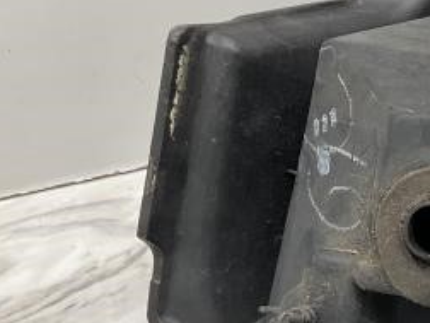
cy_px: 193
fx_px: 1143
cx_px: 638
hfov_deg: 18.9
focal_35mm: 92
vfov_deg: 16.1
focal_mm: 3
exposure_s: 1/186
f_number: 1.8
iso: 20
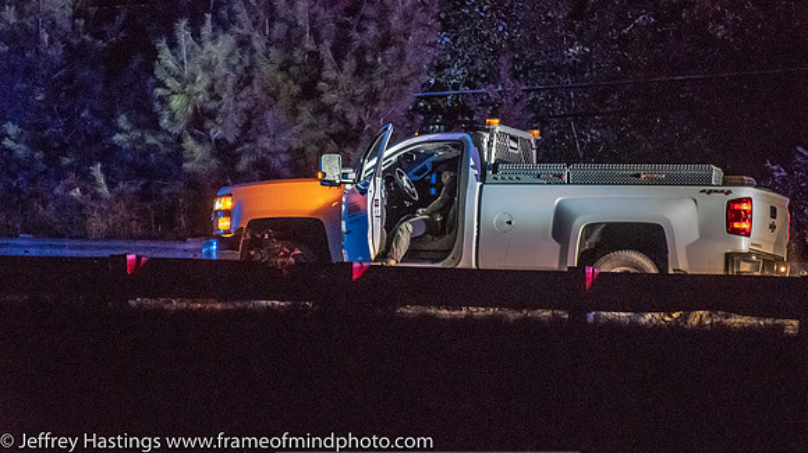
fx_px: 6442
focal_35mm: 301
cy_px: 217
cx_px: 404
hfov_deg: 7.2
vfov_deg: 4.0
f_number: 5.6
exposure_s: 1/80
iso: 16000
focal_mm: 190
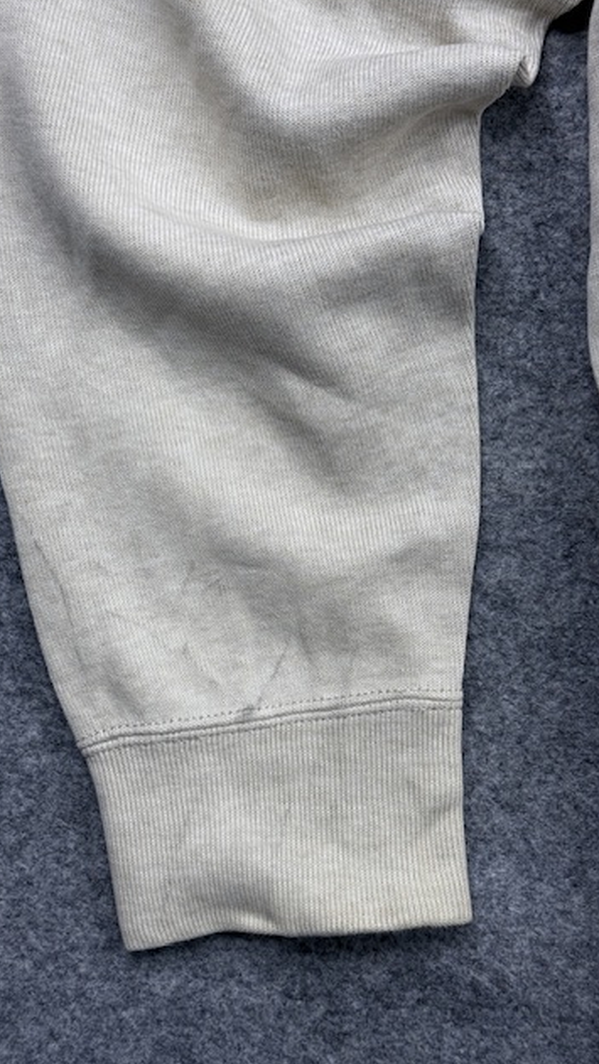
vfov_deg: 39.2
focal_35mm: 53
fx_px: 1496
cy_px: 531
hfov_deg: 22.6
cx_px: 300
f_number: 1.78
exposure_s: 1/189
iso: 50
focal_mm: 6.76
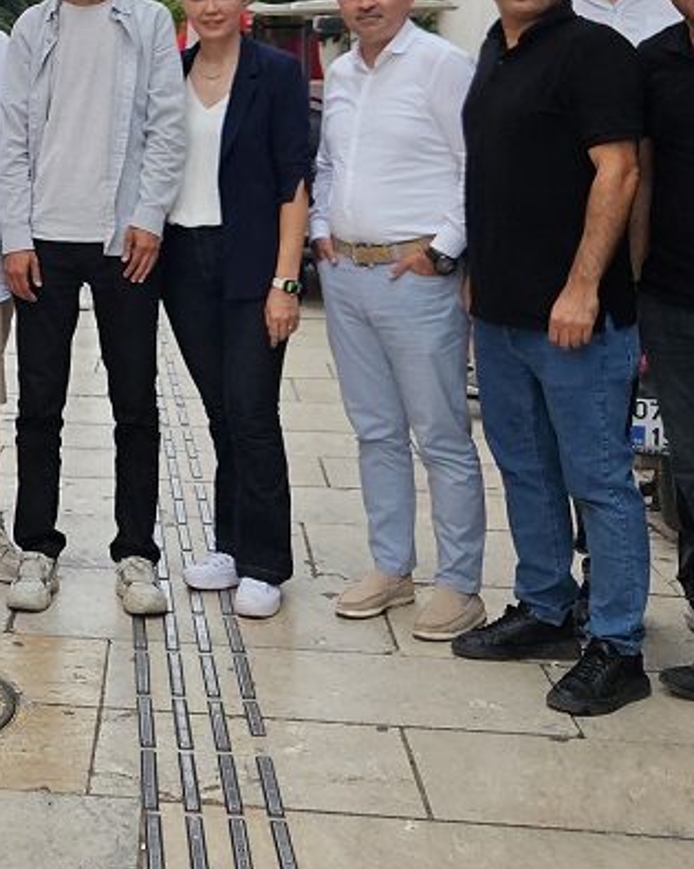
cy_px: 112
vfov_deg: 26.7
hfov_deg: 20.8
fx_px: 1772
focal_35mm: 69
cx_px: -121
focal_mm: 5.4
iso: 160
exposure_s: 1/180
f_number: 1.8
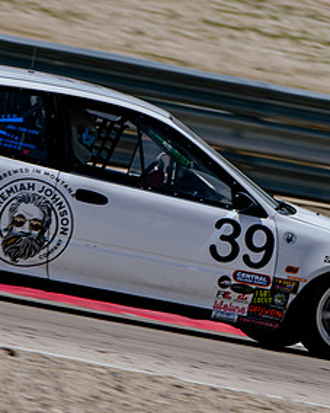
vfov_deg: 2.6
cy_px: 175
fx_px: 9027
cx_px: 315
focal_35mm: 739
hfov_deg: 2.1
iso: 31
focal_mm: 230
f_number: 5.6
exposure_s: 1/400
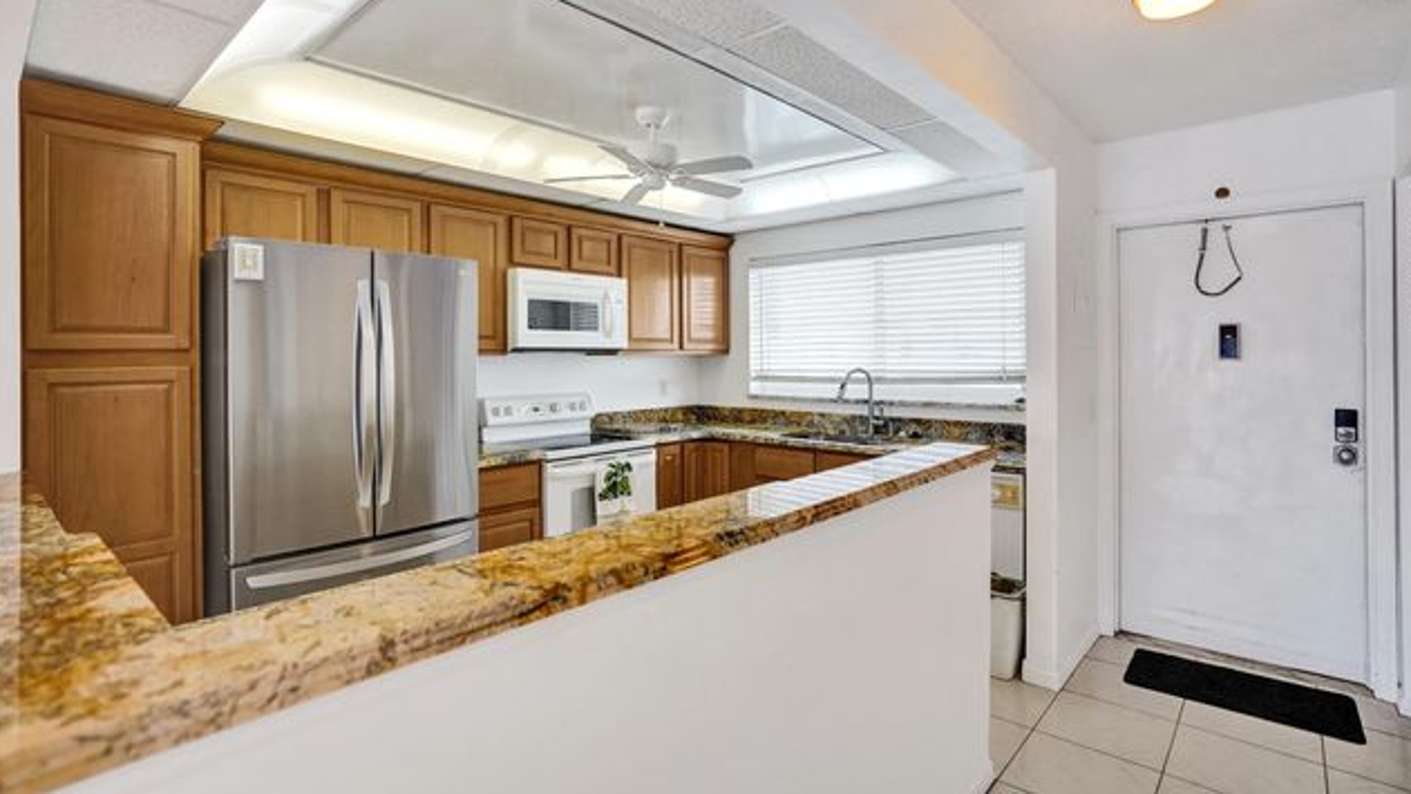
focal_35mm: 17
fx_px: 636
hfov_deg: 95.9
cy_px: 342
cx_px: 704
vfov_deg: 63.7
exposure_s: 1/640
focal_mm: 16
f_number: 2.8
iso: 800
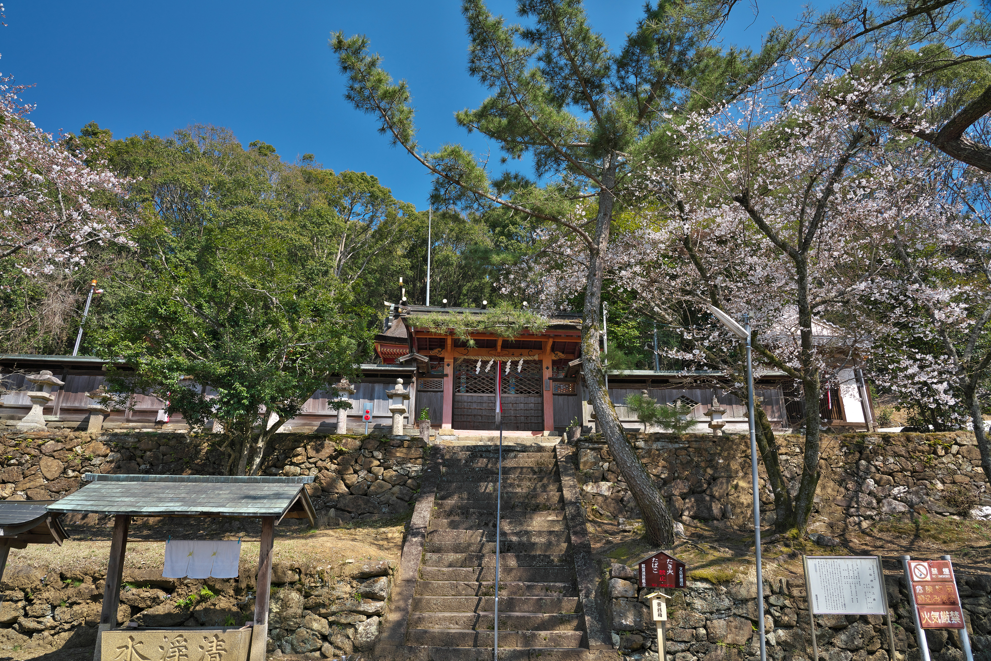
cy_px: 330
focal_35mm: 24
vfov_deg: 53.1
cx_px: 496
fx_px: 661
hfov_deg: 73.7
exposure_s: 1/60
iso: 100
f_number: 9.5
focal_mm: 24
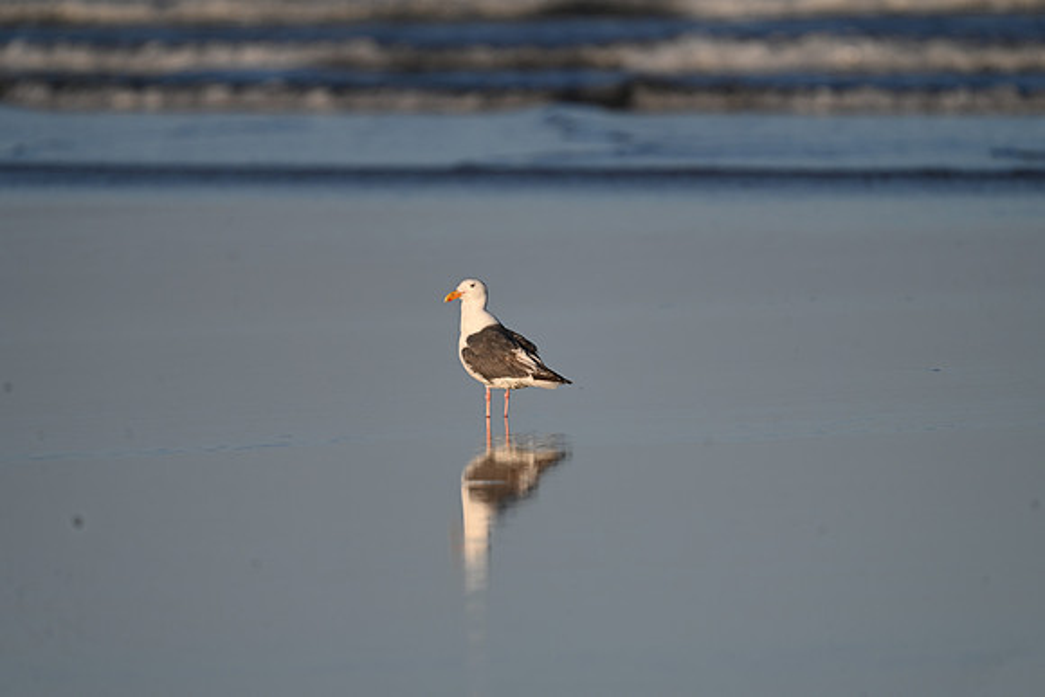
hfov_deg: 2.6
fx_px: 23227
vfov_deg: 1.7
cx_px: 522
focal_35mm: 800
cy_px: 348
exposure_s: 1/800
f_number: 6.3
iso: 140
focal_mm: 800
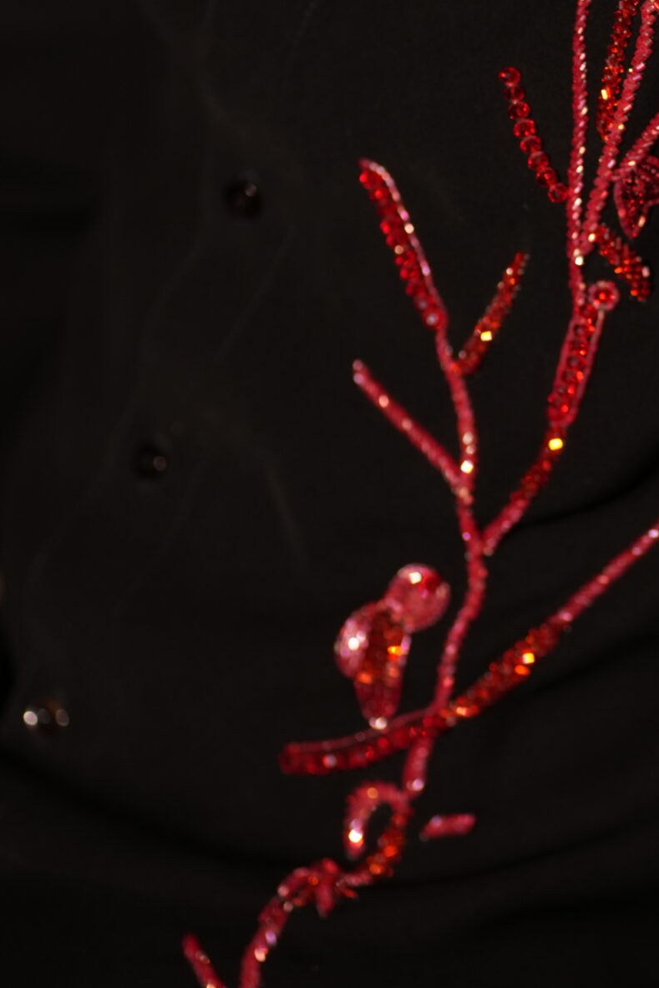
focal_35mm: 184
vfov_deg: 11.2
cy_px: 342
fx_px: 5050
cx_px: 618
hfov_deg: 7.4
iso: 320
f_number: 2
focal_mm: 85
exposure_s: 1/160
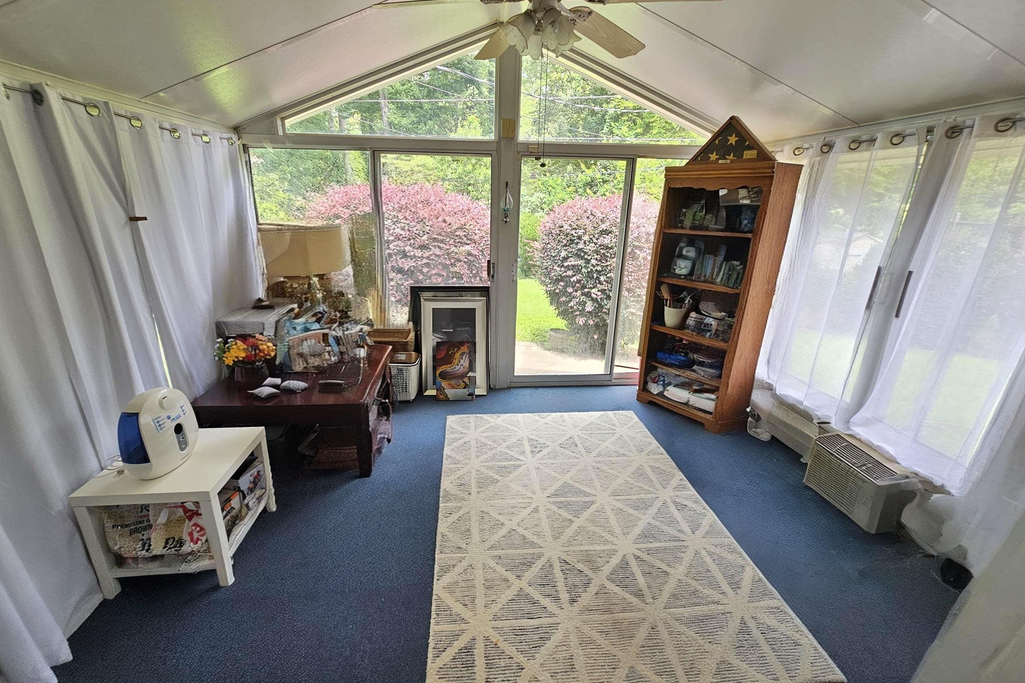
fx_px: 399
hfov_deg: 104.3
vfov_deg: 81.2
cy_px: 352
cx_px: 507
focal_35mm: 14
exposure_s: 1/60
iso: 50
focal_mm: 2.2
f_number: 2.2
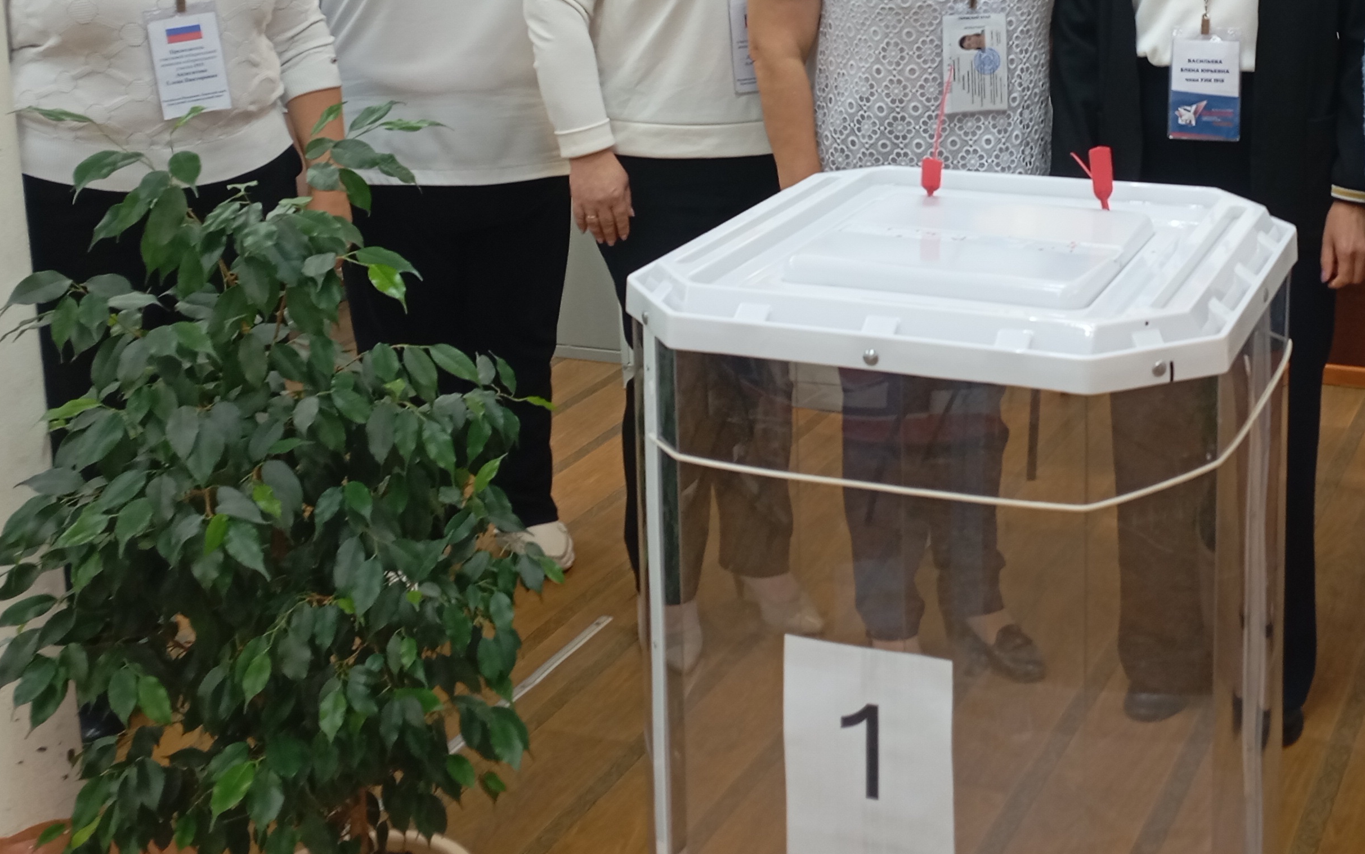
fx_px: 1860
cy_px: 31
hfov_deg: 39.7
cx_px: 944
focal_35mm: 50
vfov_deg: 24.8
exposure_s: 1/33.3
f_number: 1.8
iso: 115
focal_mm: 4.27
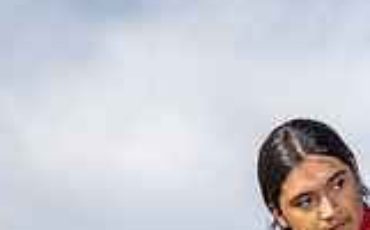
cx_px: 322
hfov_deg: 12.0
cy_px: 504
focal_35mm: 174
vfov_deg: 7.2
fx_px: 1752
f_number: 5.6
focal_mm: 61
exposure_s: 1/250
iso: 100
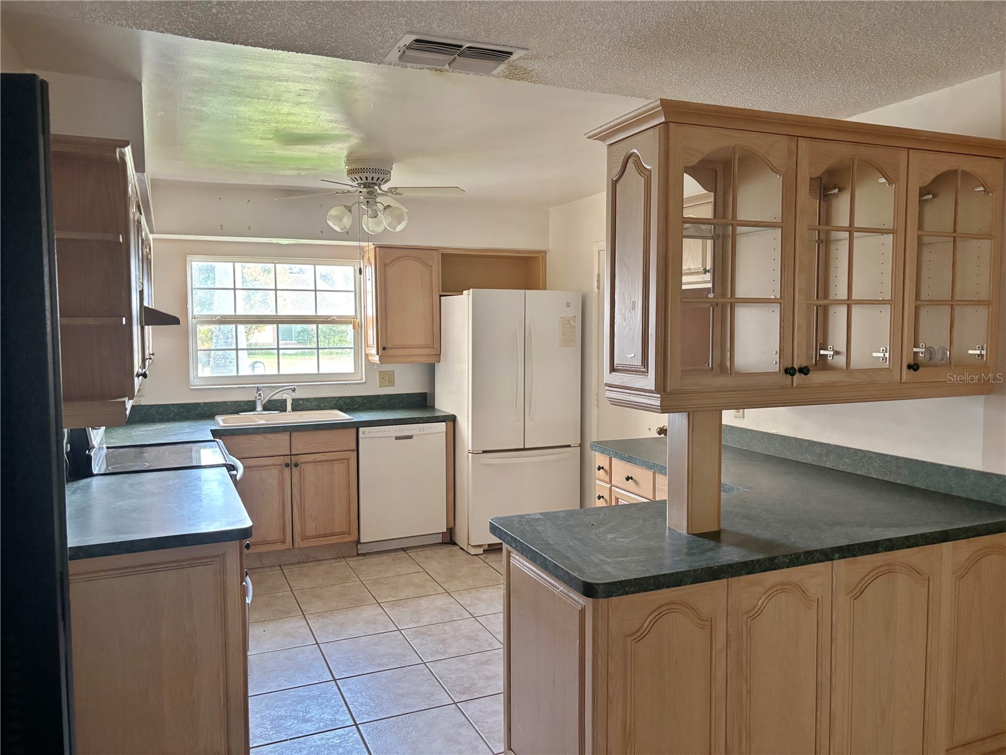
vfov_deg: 53.1
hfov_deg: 67.3
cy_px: 378
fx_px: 756
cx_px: 503
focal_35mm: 26
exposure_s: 1/60
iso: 400
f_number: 1.6
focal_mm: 5.96
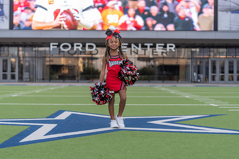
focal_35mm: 70
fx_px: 468
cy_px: 80
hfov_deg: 28.7
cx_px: 120
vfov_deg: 19.3
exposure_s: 1/320
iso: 160
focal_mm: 70
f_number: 2.8
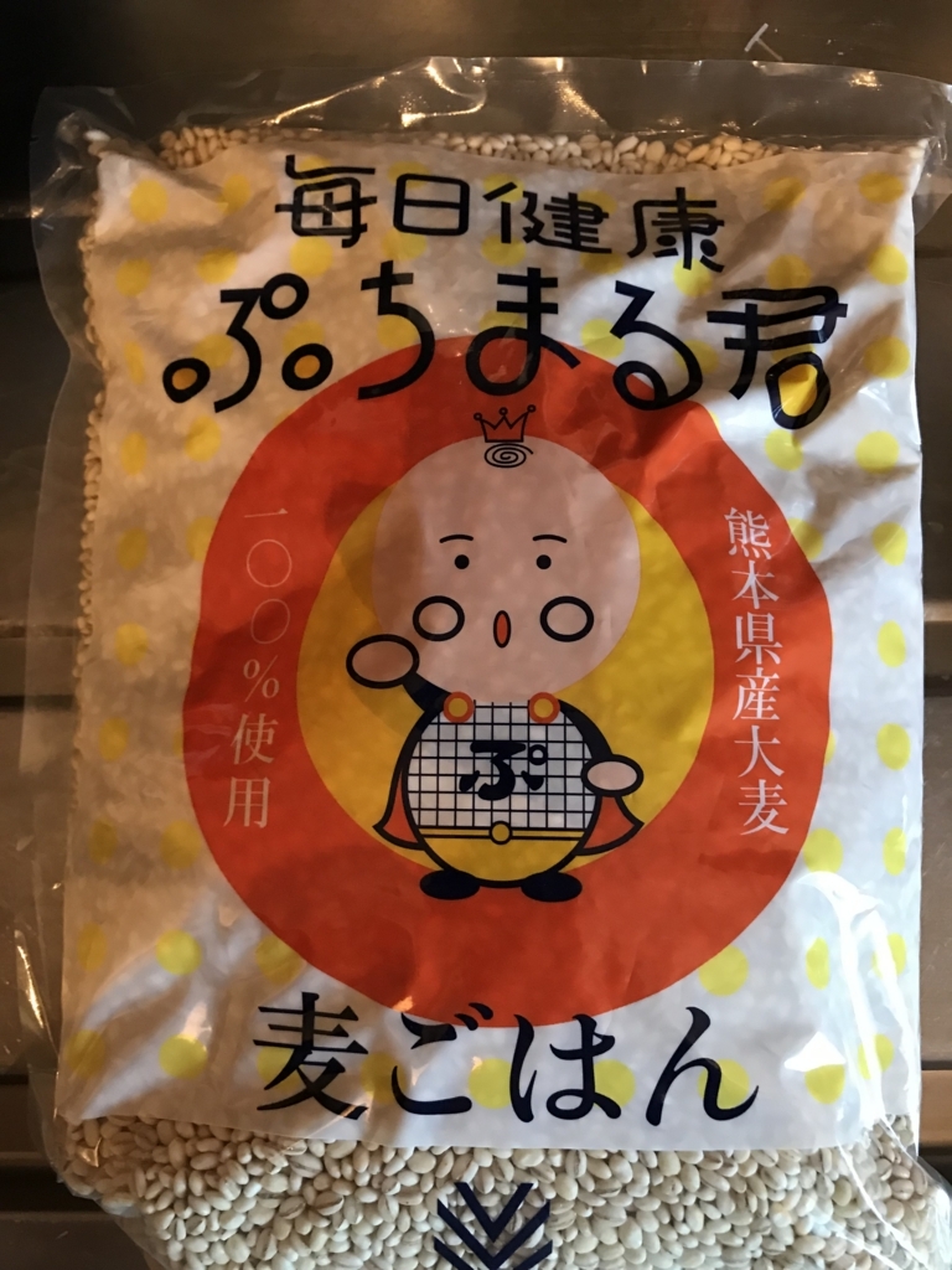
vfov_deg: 63.4
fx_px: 1027
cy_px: 635
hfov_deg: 49.7
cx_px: 476
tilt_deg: -85.9
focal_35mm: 28
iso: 100
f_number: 1.8
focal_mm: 3.99
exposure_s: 1/17
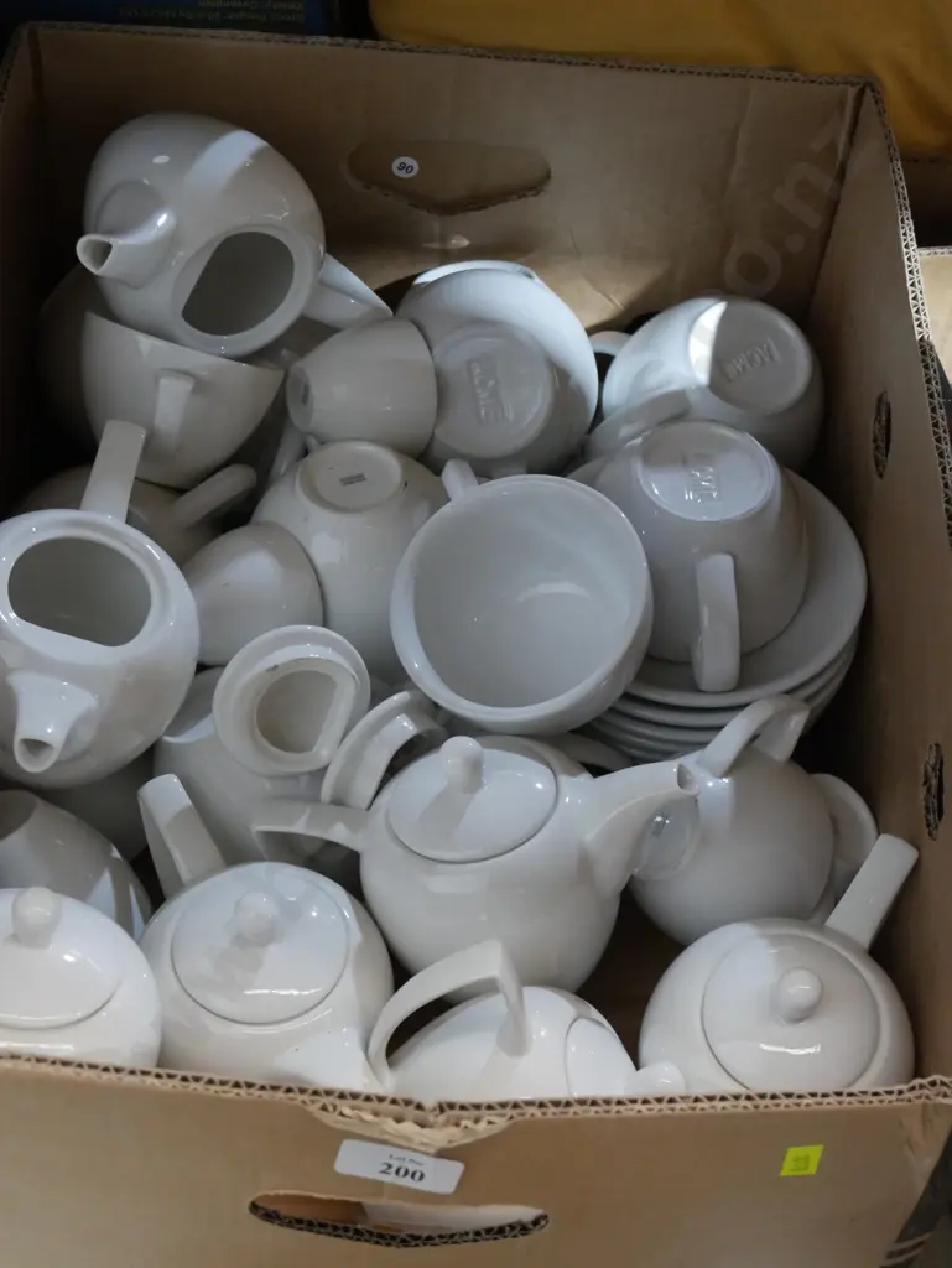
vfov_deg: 34.3
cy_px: 634
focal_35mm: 56
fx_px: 2052
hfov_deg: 26.1
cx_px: 476
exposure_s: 1/30
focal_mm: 28
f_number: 5.3
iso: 3200
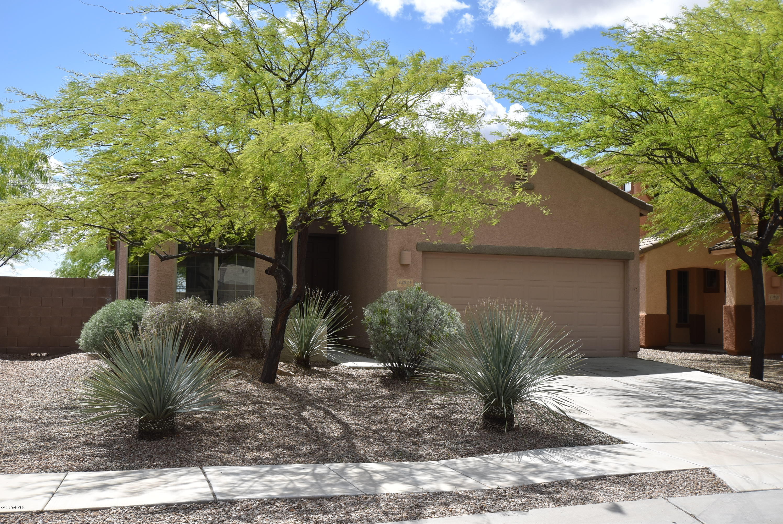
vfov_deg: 36.9
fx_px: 784
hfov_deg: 53.1
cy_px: 262
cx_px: 392
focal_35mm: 36
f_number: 9
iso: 200
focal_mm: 24
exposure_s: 1/320
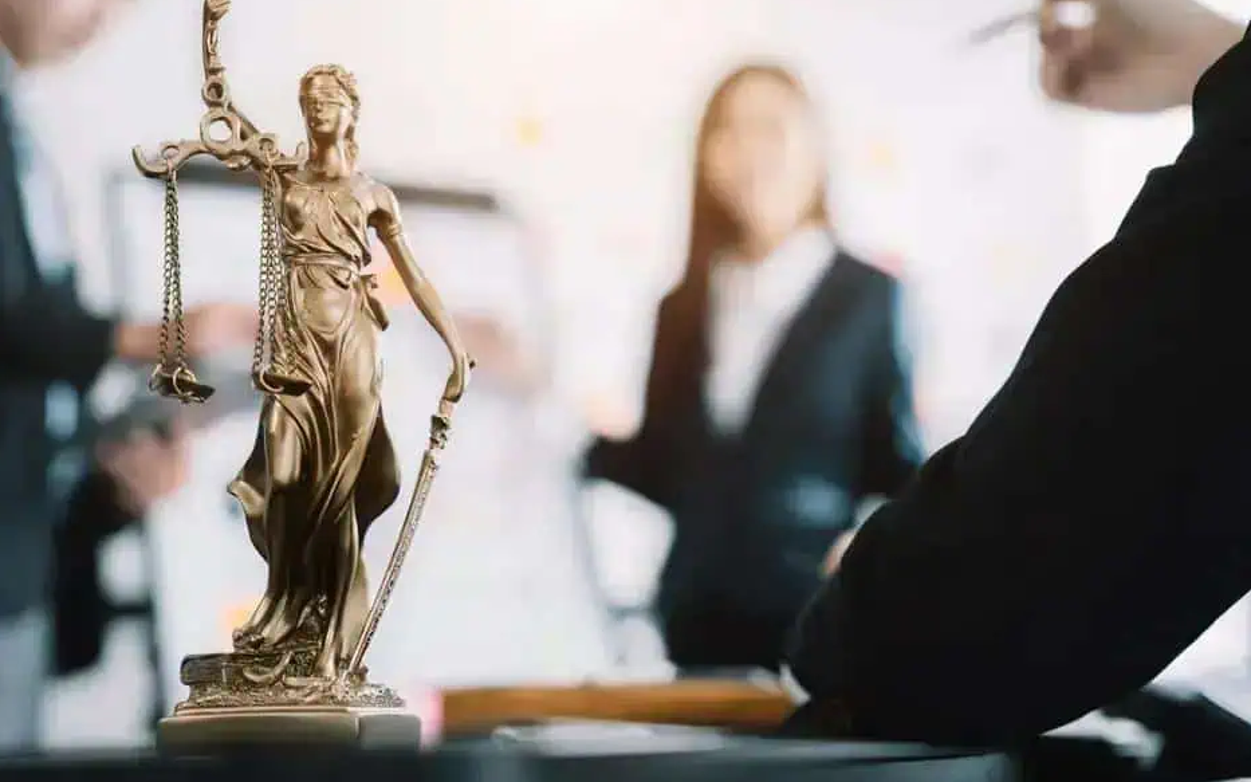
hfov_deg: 31.6
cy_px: 378
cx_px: 630
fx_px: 2214
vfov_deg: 20.0
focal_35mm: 65
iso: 250
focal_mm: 62.9
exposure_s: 1/160
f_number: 2.8
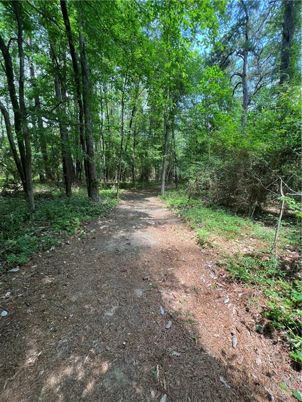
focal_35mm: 13
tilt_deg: -7.7
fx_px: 151
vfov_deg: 106.2
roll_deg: -0.7
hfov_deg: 89.9
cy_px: 201
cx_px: 151
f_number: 1.8
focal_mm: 1.57
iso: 32
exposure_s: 1/125
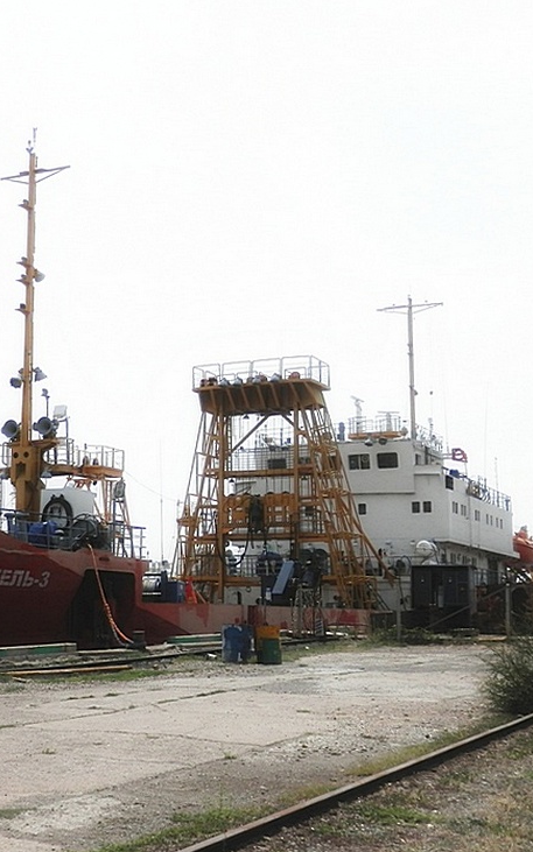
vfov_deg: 41.1
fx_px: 1139
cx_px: 117
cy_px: 427
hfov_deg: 25.9
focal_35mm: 49
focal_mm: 6
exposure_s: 1/320
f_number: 9.7
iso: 80
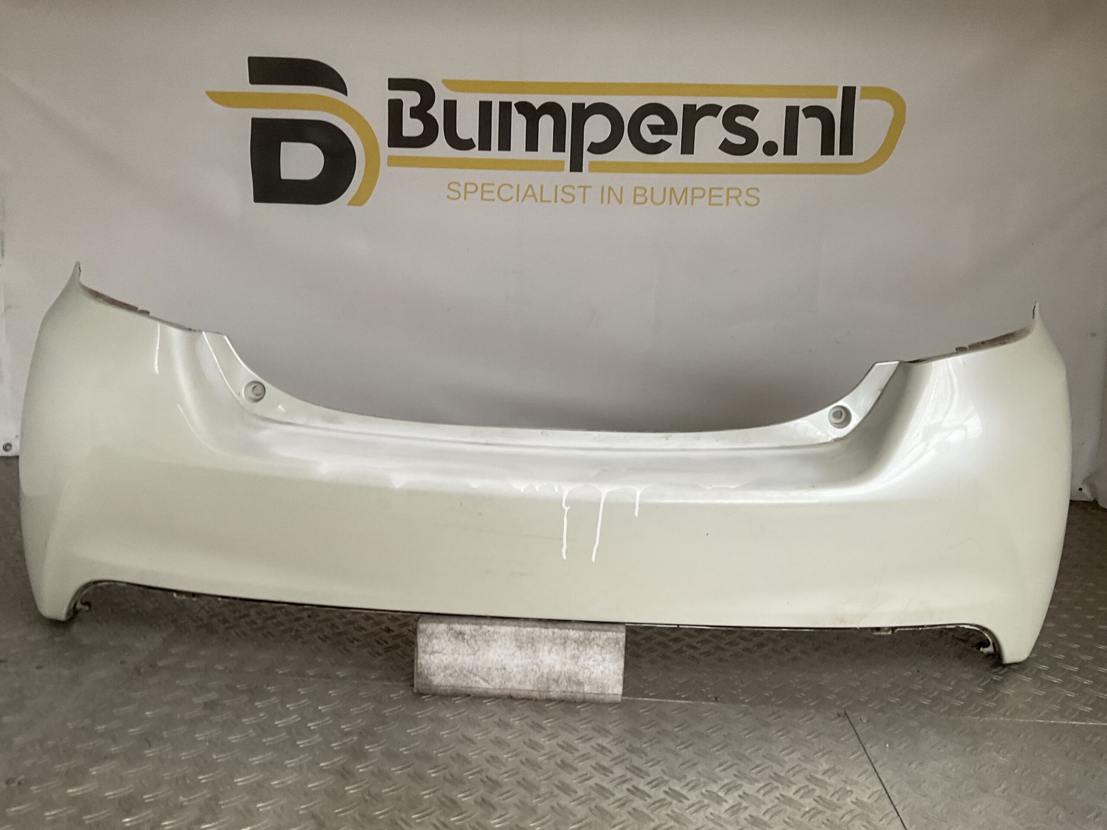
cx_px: 554
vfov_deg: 48.2
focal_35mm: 29
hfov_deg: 61.7
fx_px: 927
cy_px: 415
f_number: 1.8
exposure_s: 1/50
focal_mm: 3
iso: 50
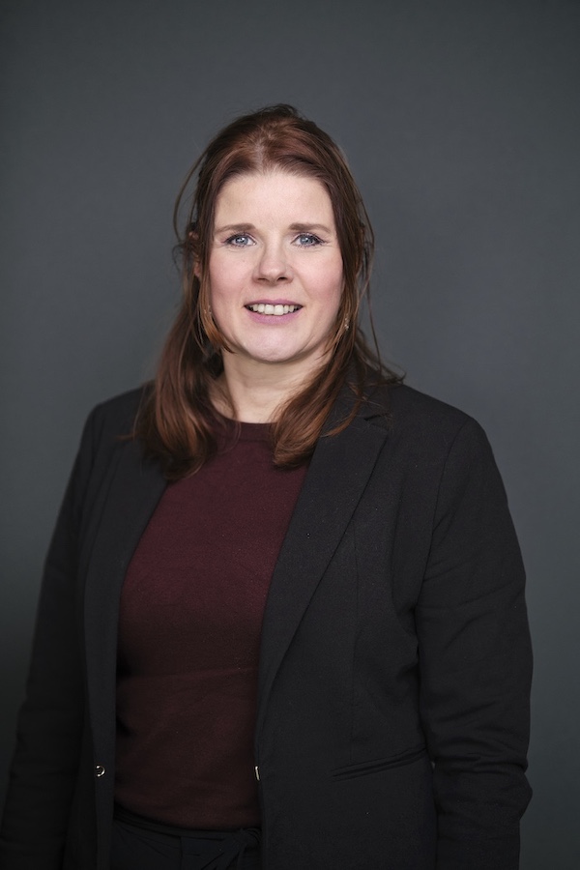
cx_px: 290
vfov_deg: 27.0
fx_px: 1812
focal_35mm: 75
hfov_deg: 18.2
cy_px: 435
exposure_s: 1/125
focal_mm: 50
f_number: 1.4
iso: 800
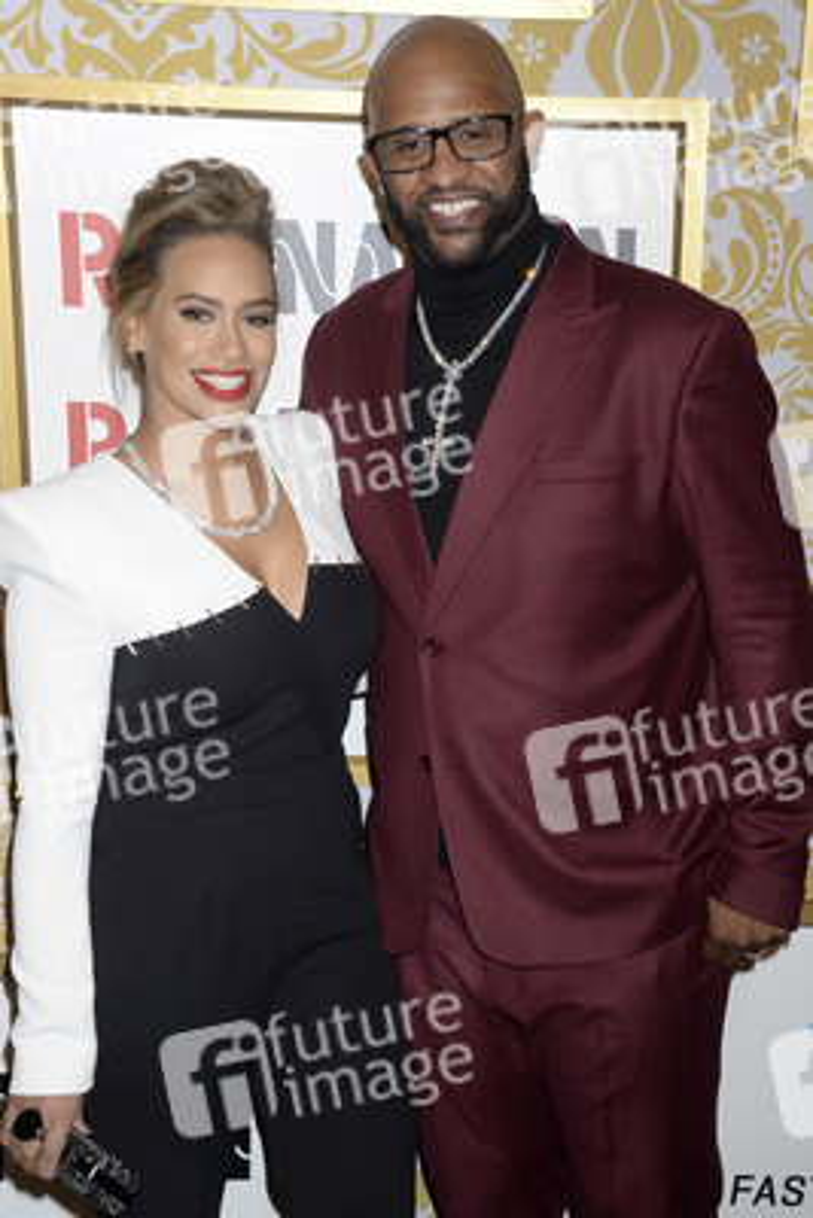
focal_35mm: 55
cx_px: 406
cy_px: 609
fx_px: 1861
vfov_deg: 36.2
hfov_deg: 24.6
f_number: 5.6
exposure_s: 1/250
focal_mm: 55
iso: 640
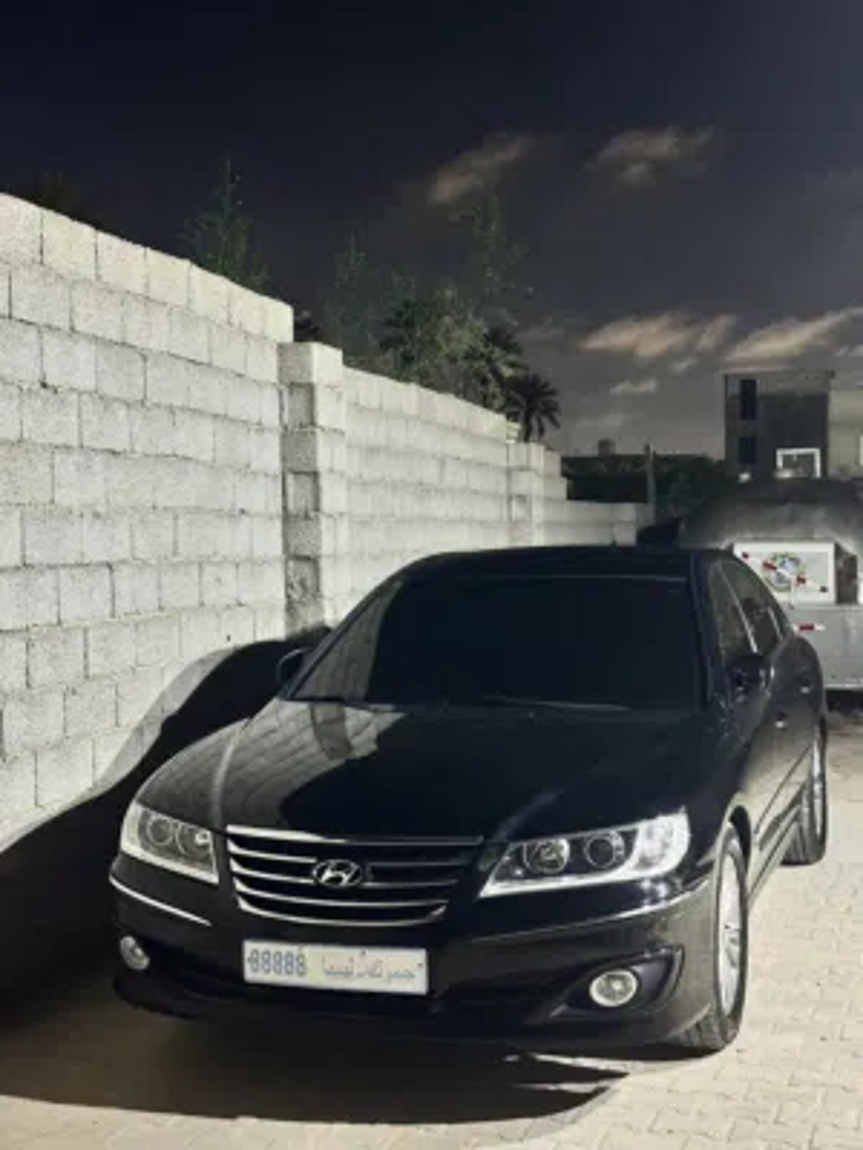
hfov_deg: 30.3
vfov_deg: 39.7
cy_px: 575
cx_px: 432
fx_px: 1596
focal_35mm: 48
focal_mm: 6.86
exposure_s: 1/17
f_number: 1.78
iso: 800
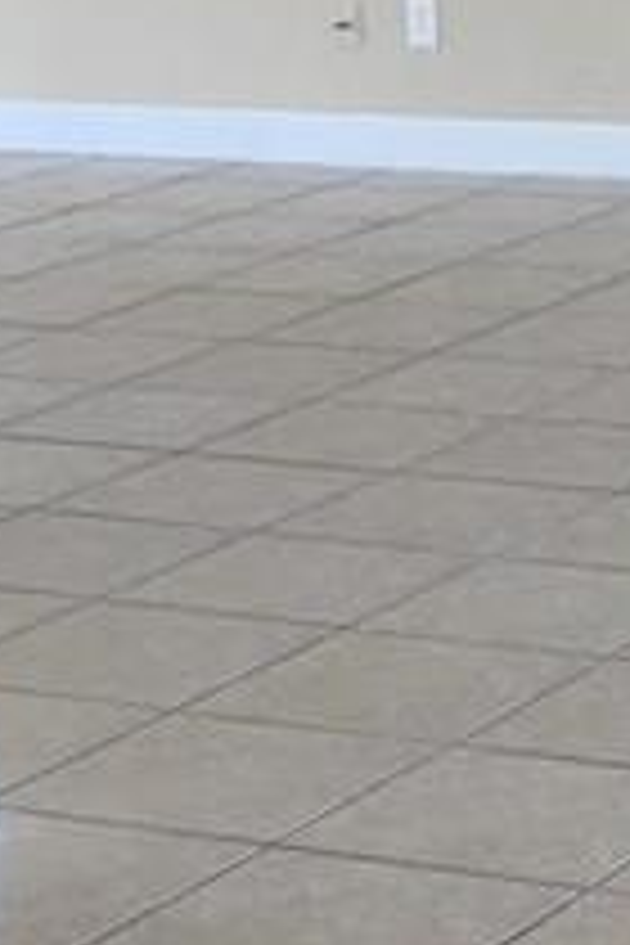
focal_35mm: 147
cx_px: 612
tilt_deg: -8.1
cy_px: 162
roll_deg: +2.7
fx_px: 3858
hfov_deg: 9.3
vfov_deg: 13.9
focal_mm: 4.15
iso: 32
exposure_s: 1/40
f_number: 2.2
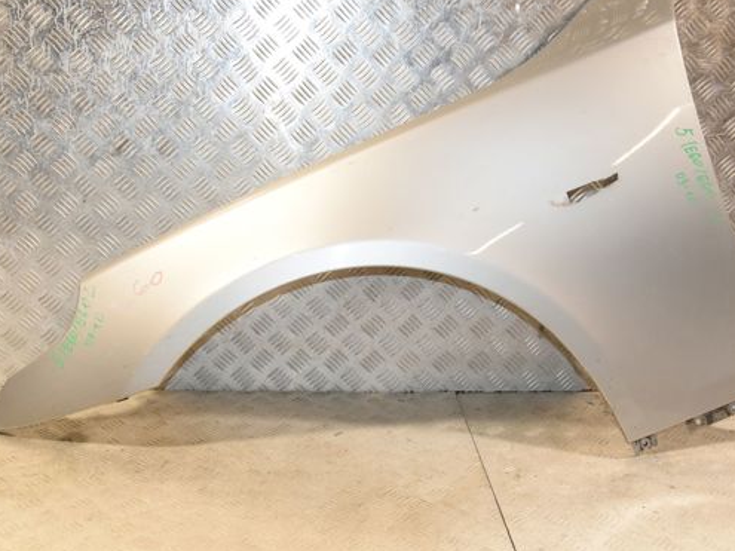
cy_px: 279
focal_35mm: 47
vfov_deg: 31.1
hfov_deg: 40.7
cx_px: 396
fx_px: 990
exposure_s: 1/200
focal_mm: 25
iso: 1600
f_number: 8
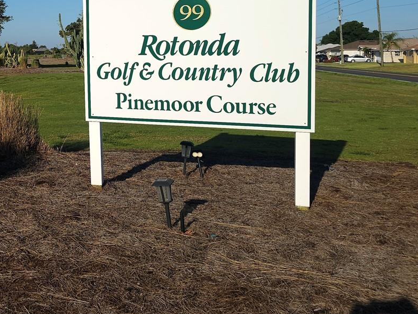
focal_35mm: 47
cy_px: 52
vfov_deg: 30.0
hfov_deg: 36.6
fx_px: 567
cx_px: 6
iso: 10
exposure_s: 1/804
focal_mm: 6.3
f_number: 1.7
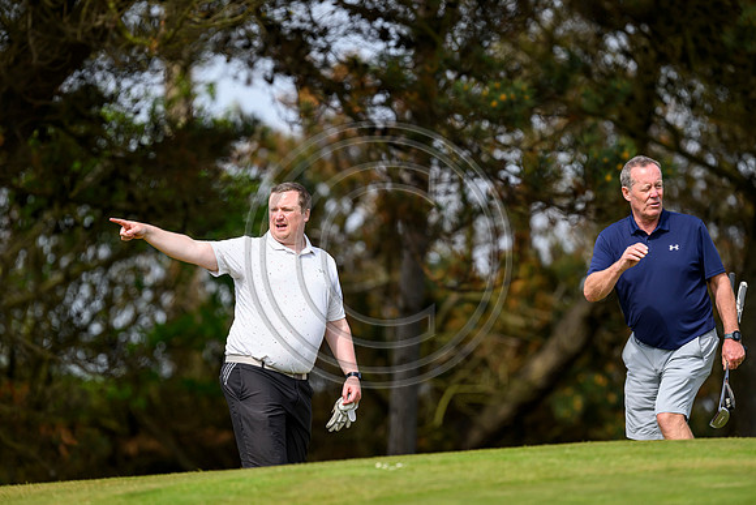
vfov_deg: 3.4
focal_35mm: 400
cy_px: 252
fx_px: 8402
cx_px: 378
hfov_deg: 5.2
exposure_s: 1/4000
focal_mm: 400
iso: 500
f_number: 4
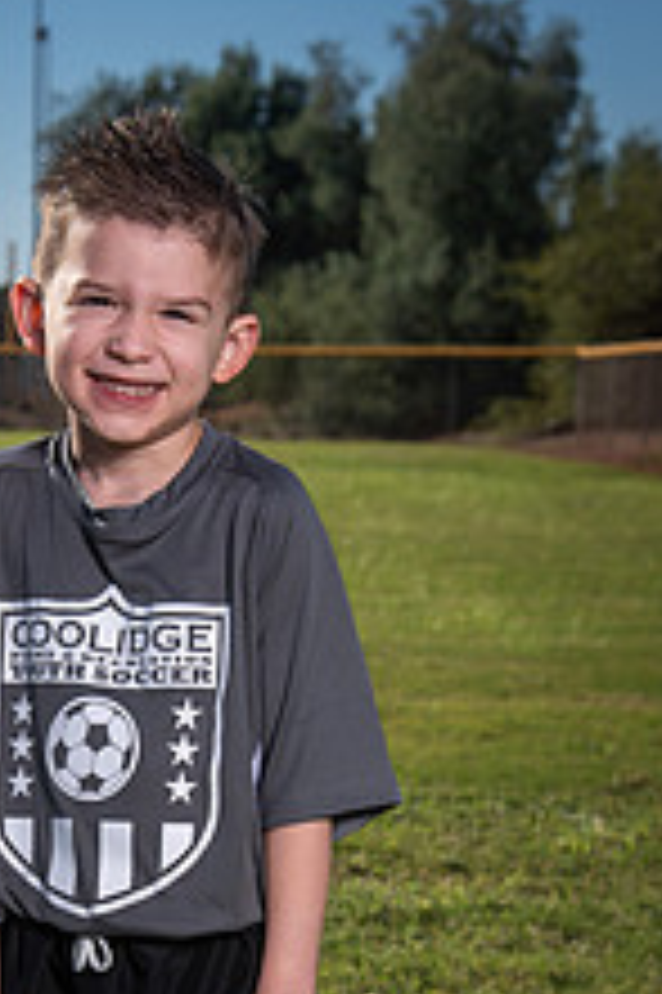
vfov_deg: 19.0
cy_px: 837
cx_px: 135
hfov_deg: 12.8
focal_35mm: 106
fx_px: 2928
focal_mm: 52
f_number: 5.6
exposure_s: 1/1000
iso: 100
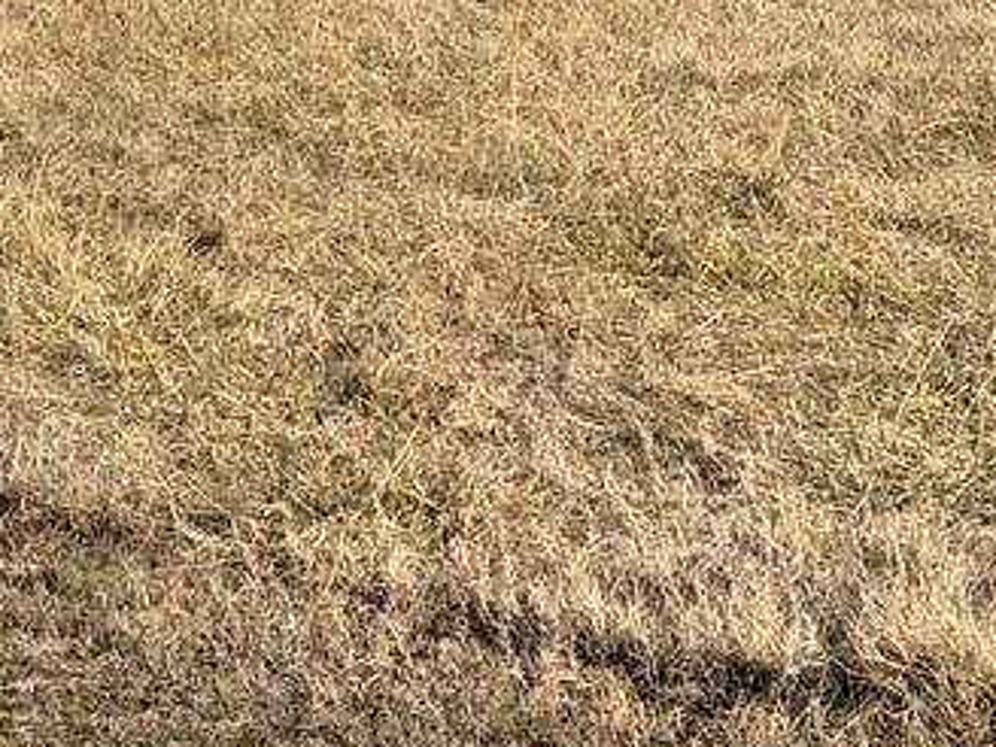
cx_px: -544
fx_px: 4316
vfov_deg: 9.8
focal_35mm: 150
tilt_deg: -2.2
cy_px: -106
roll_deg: +0.9
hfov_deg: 12.5
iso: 64
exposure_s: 1/4329
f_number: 1.78
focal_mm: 6.76
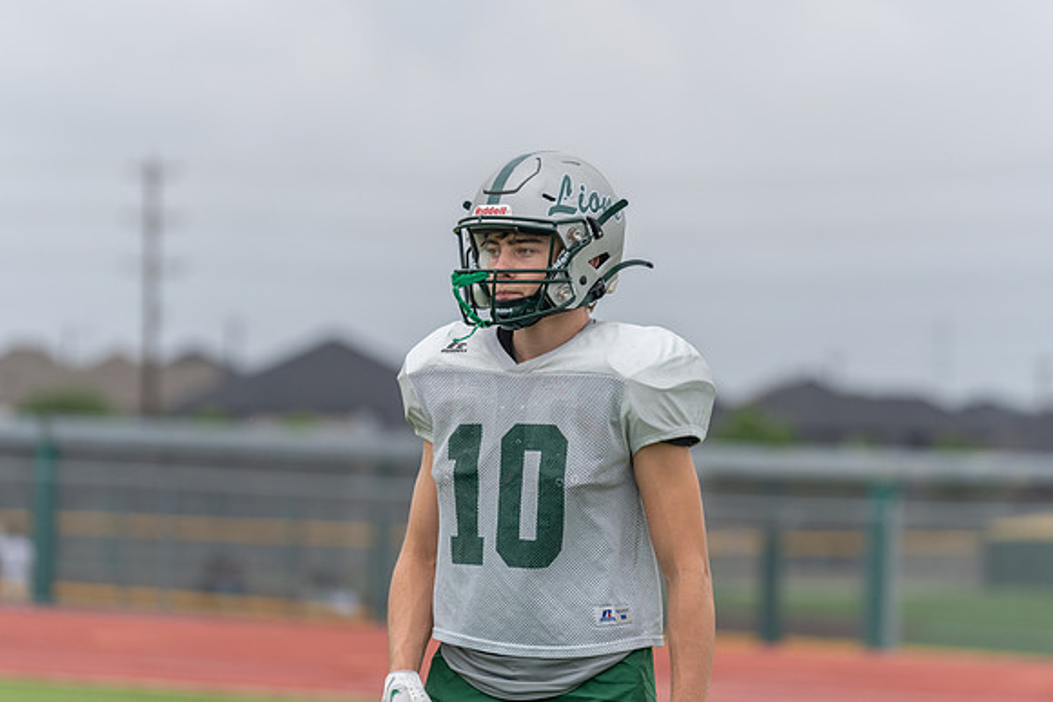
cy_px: 351
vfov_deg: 7.3
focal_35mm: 189
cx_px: 526
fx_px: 5524
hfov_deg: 10.9
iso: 200
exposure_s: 1/1250
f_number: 3.5
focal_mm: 182
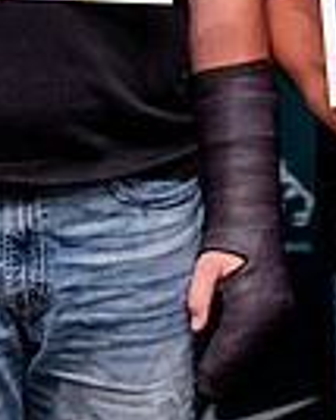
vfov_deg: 8.5
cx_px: 254
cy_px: -150
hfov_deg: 6.9
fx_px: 2800
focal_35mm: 225
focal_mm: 50
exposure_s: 1/320
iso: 800
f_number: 1.2
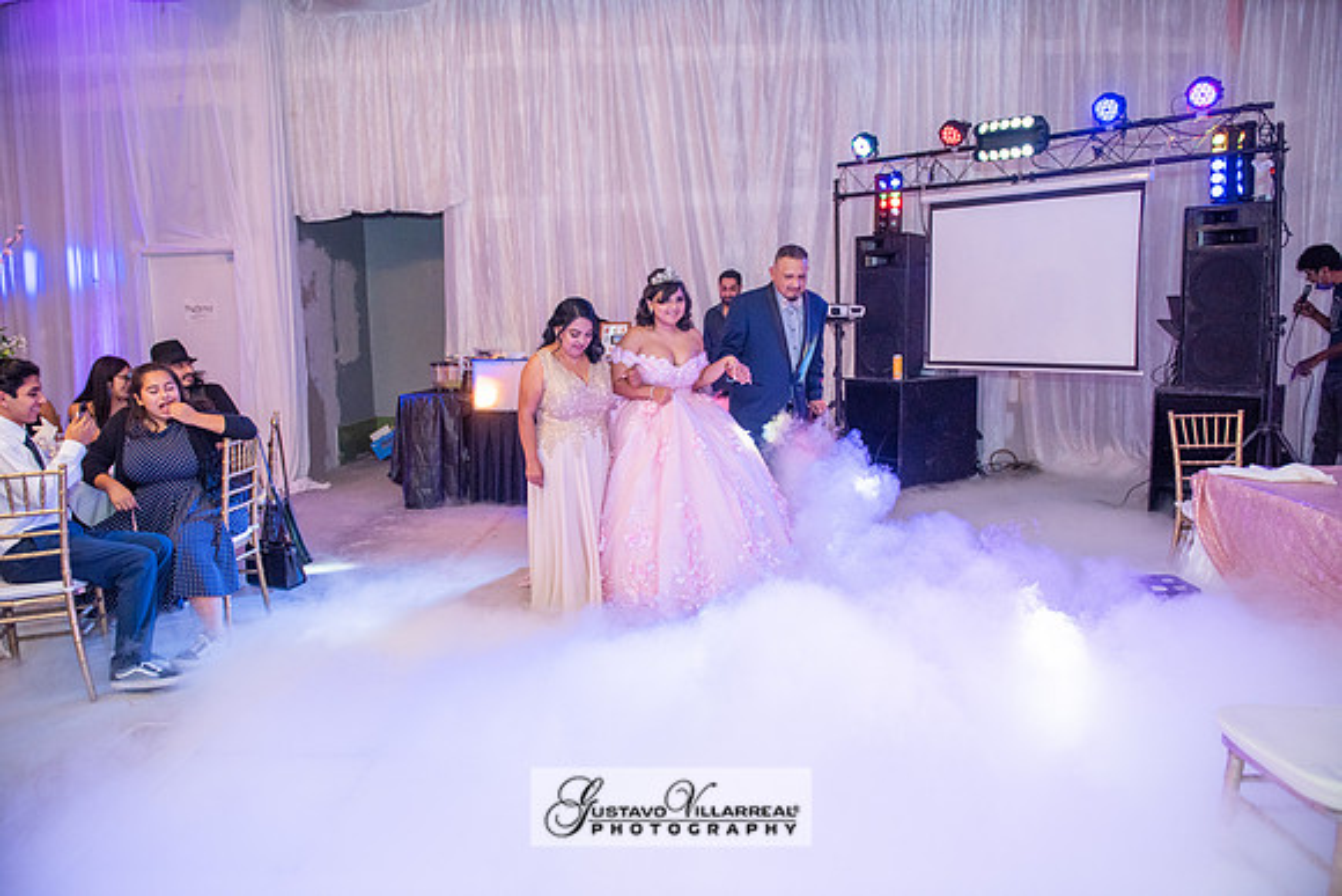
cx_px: 671
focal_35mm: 24
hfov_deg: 73.7
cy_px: 448
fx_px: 895
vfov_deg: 53.2
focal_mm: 24
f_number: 3.5
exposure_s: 1/160
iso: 1250
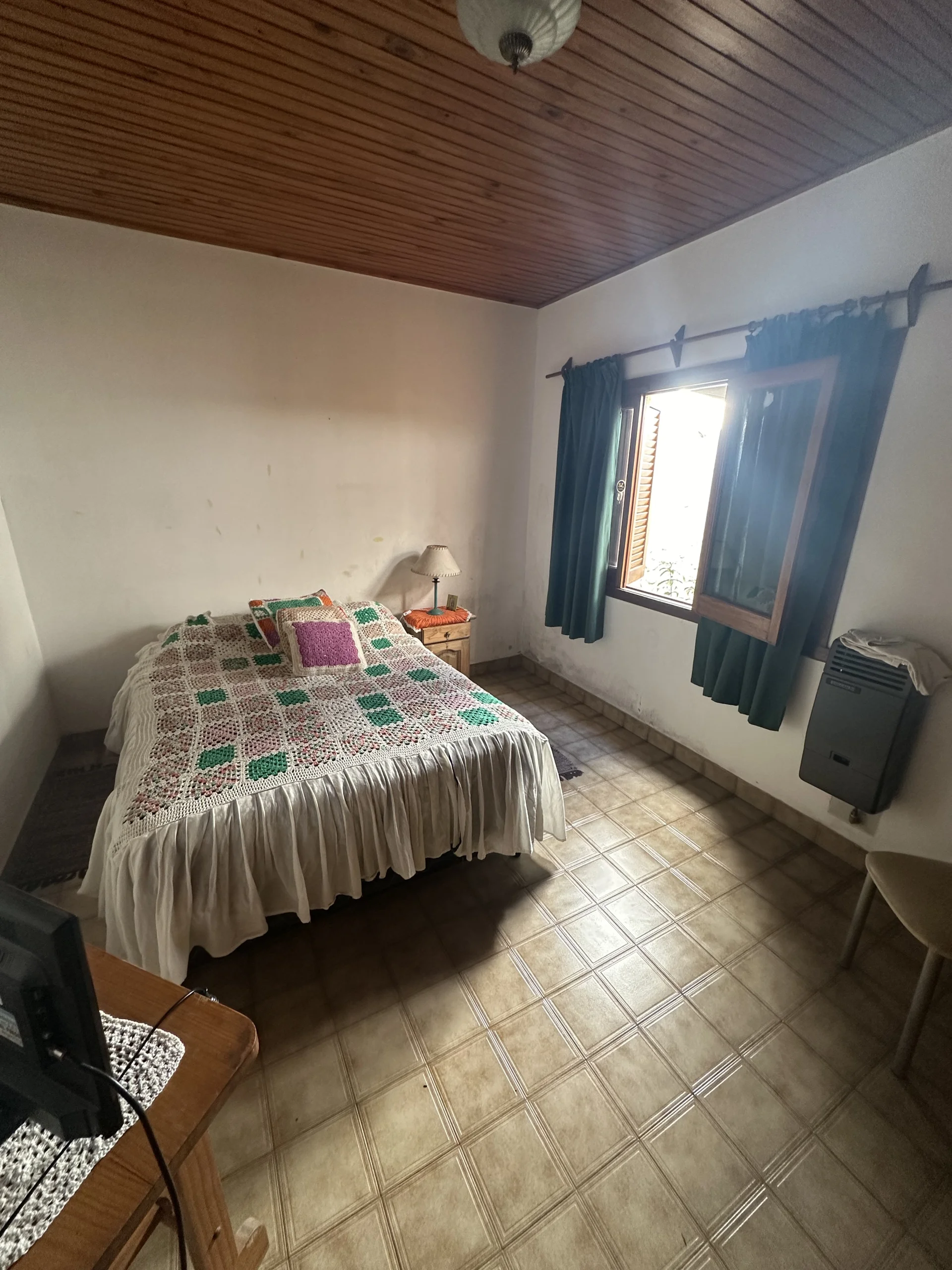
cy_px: 635
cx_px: 476
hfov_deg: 85.7
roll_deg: -1.0
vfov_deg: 102.1
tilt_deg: -17.1
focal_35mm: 14
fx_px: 513
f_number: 2.2
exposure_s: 1/50
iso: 200
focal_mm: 2.22
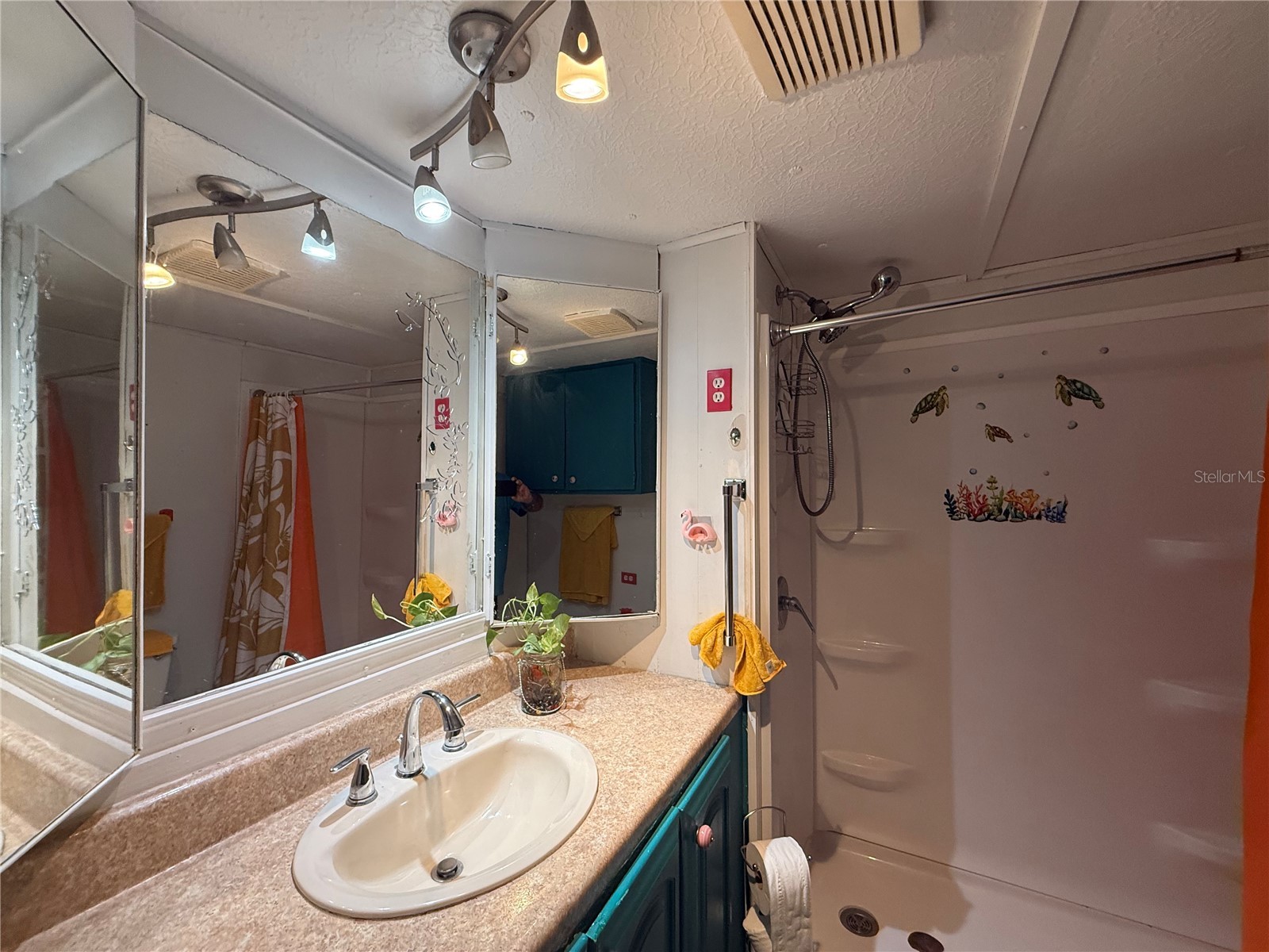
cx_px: 634
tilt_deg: +0.4
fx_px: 513
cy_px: 476
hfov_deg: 102.1
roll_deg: +0.7
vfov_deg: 85.7
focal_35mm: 14
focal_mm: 2.22
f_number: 2.2
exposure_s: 1/60
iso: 250
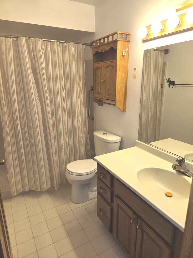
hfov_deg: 58.9
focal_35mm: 23
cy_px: 129
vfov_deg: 73.9
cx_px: 96
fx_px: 171
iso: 25
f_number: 1.8
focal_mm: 5.4
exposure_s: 1/60
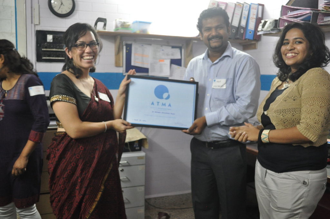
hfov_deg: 53.2
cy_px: 110
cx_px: 165
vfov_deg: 36.8
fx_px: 330
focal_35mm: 36
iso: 1600
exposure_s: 1/25
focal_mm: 24
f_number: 4
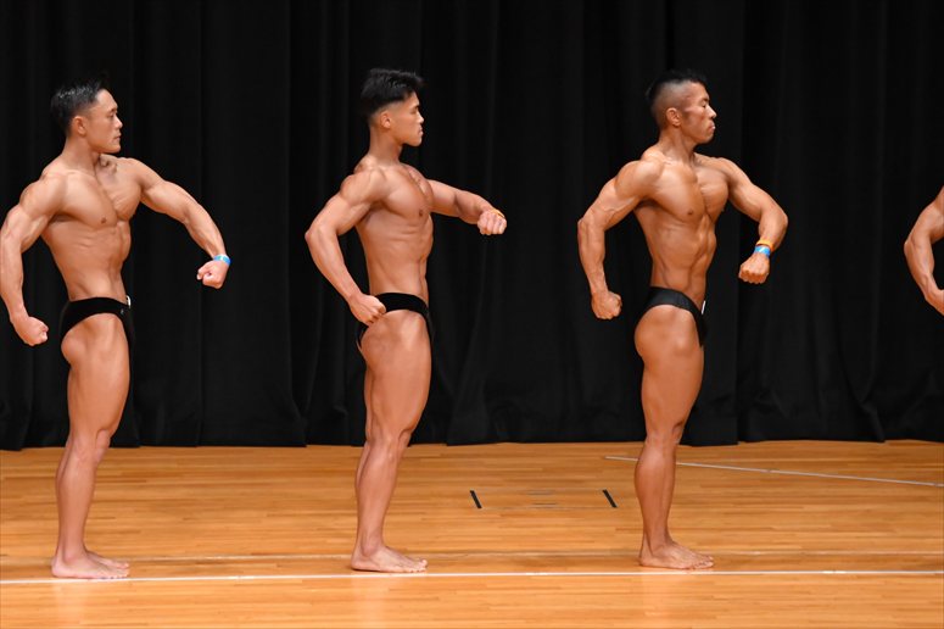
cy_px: 314
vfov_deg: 5.1
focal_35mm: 270
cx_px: 472
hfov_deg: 7.6
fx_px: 7077
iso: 4000
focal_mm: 180
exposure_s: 1/400
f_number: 5.6
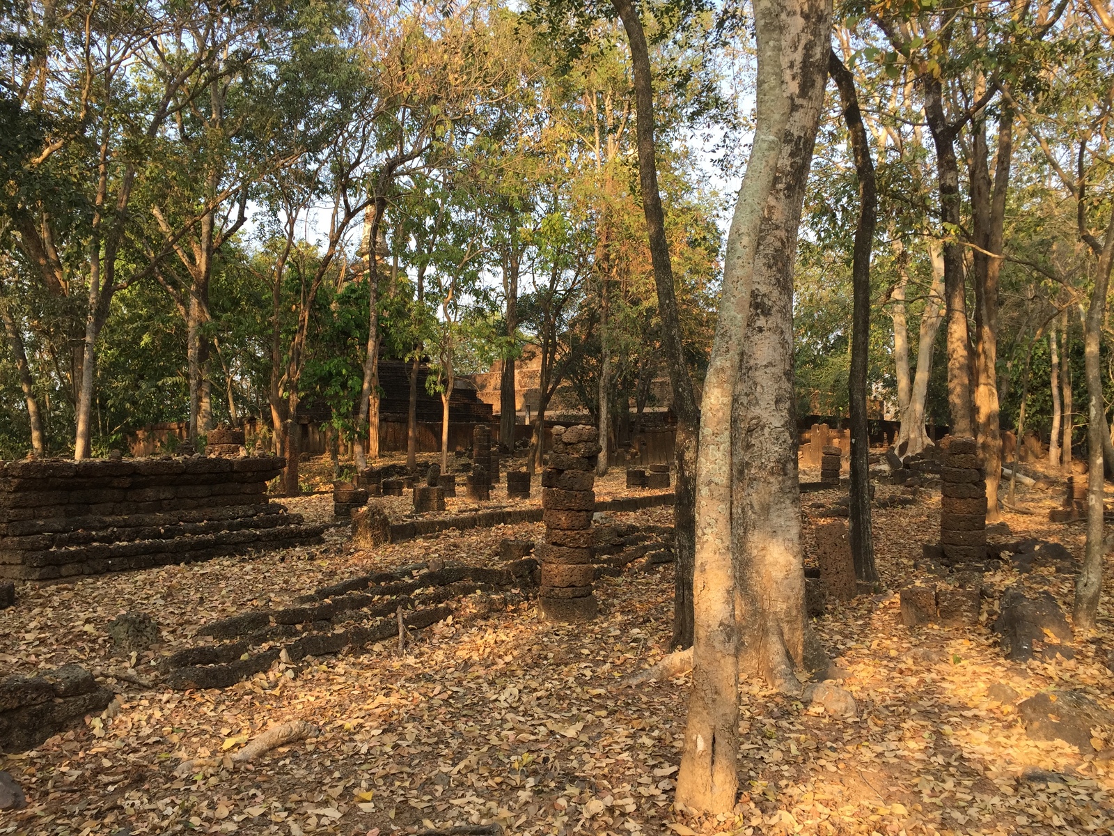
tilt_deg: +3.3
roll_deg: -0.5
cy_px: 418
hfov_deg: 61.7
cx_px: 557
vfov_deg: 48.2
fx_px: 933
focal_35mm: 29
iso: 32
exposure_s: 1/293
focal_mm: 4.15
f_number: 2.2
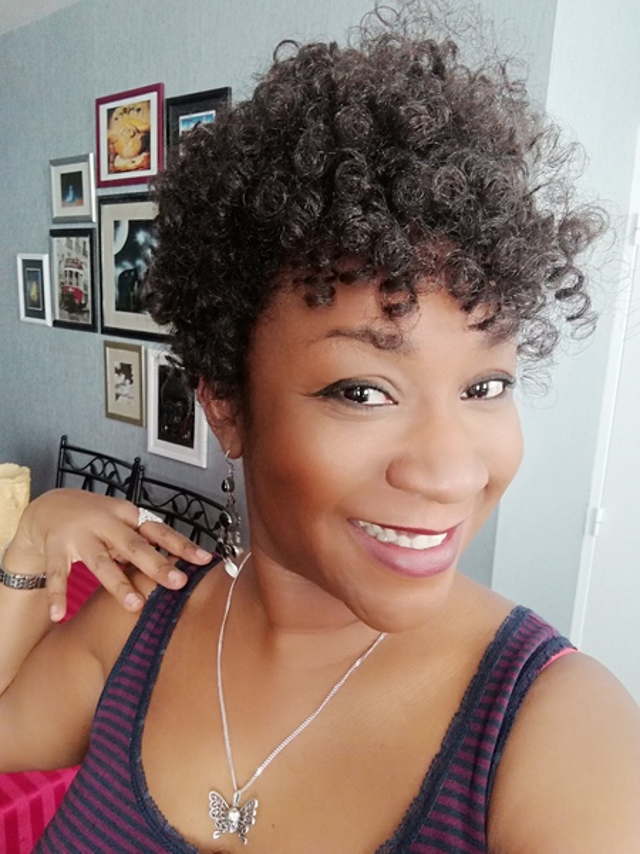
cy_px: 427
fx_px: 666
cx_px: 320
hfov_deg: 51.4
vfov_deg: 65.3
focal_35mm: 27
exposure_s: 1/20
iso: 125
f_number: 2
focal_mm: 2.82
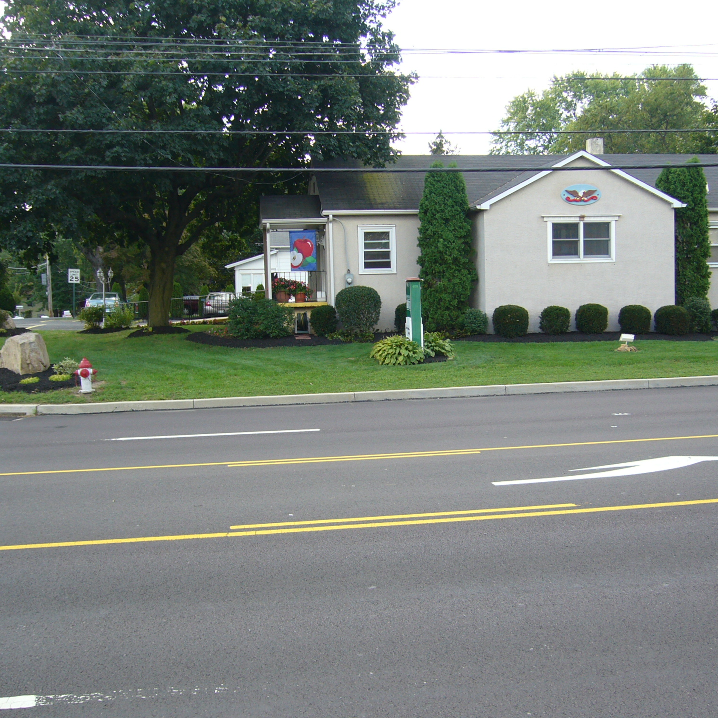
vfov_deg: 40.0
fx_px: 986
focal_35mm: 42
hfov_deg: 40.0
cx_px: 401
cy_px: 364
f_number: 2.8
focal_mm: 5.8
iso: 80
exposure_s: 1/160
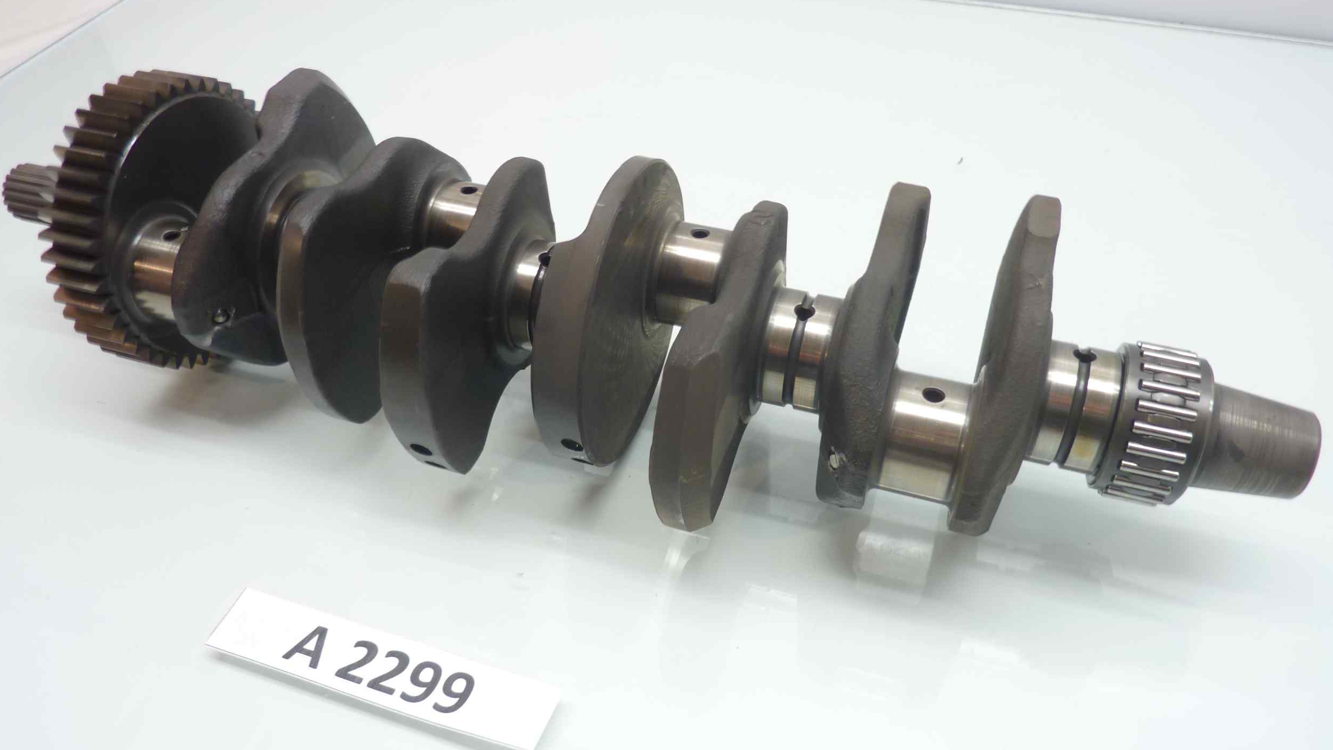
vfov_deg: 41.5
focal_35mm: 28
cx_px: 671
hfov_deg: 67.9
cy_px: 409
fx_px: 990
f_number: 3.3
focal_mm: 4.1
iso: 80
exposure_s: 1/10
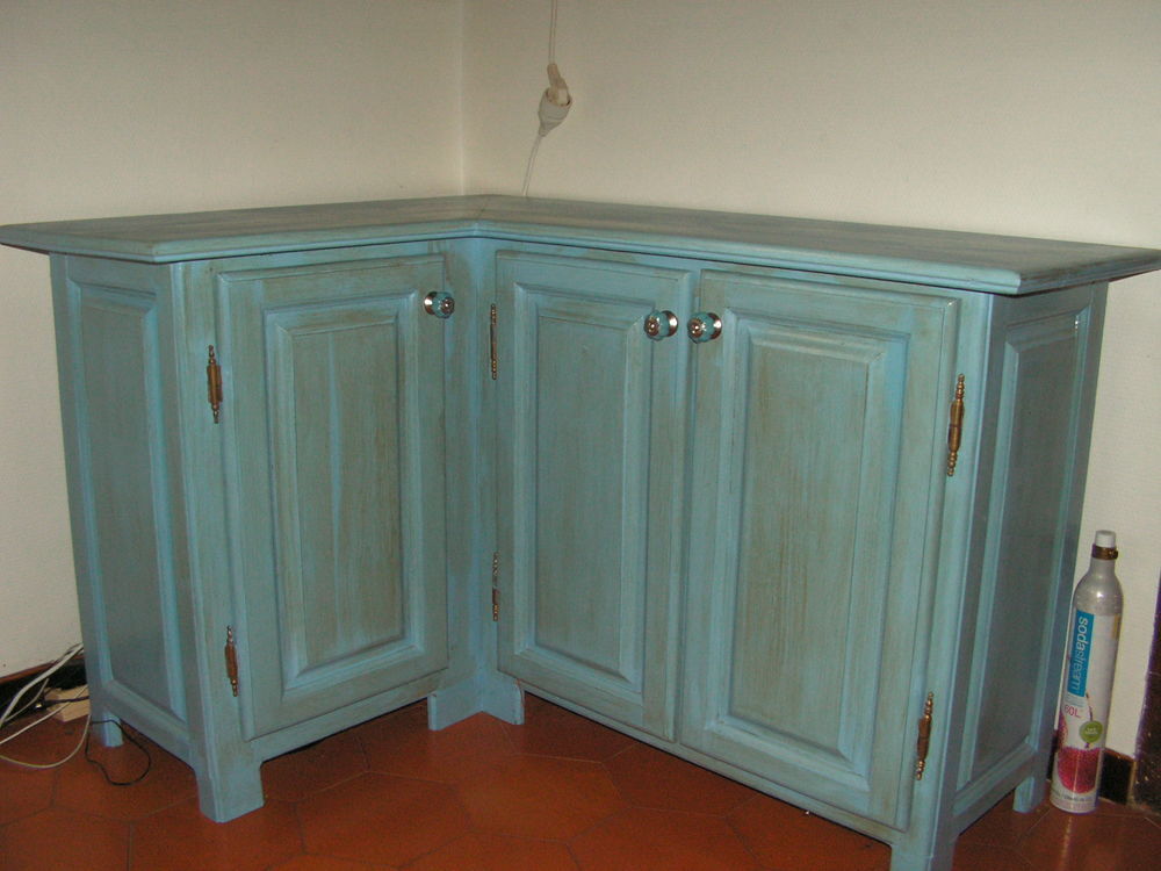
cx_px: 580
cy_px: 436
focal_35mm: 36
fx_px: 1207
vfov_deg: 39.7
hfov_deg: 51.4
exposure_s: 1/40
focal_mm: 6
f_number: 3.2
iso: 160
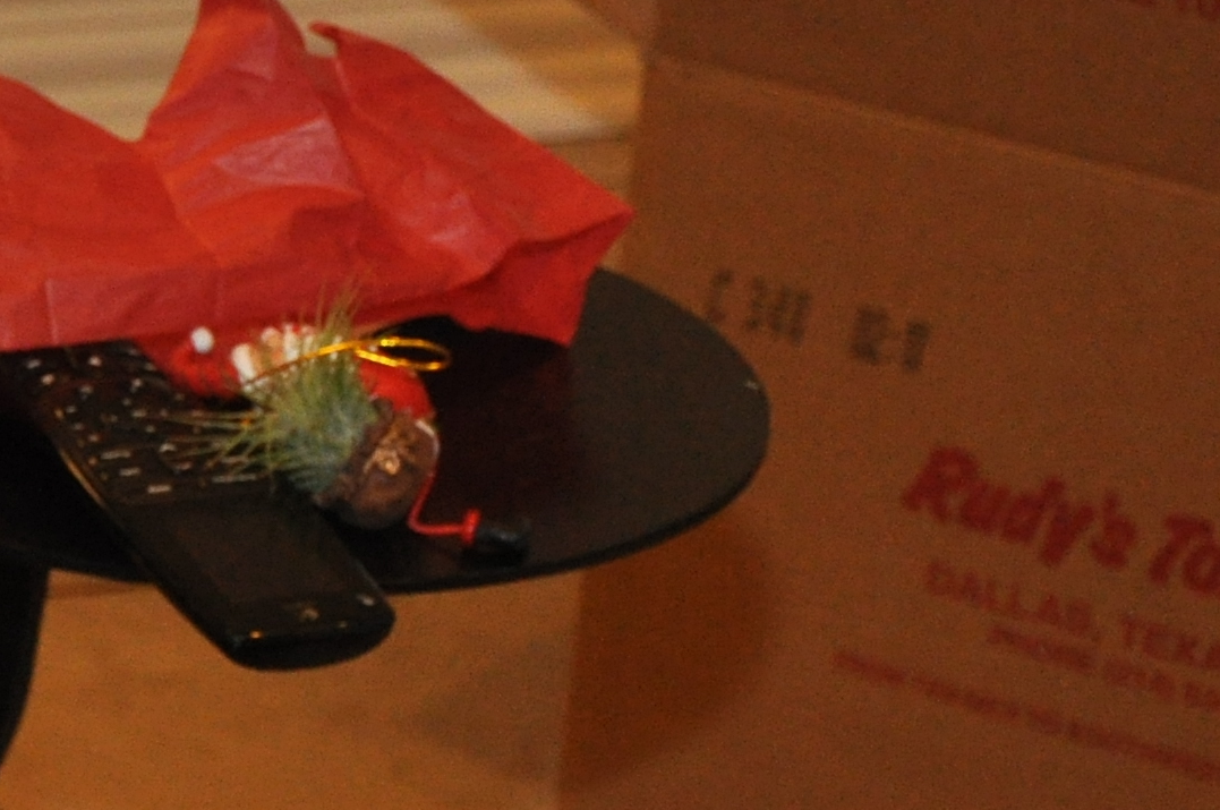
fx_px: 7682
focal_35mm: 227
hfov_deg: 8.6
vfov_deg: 6.0
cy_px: 404
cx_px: -1144
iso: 800
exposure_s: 1/60
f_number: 4.5
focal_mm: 38
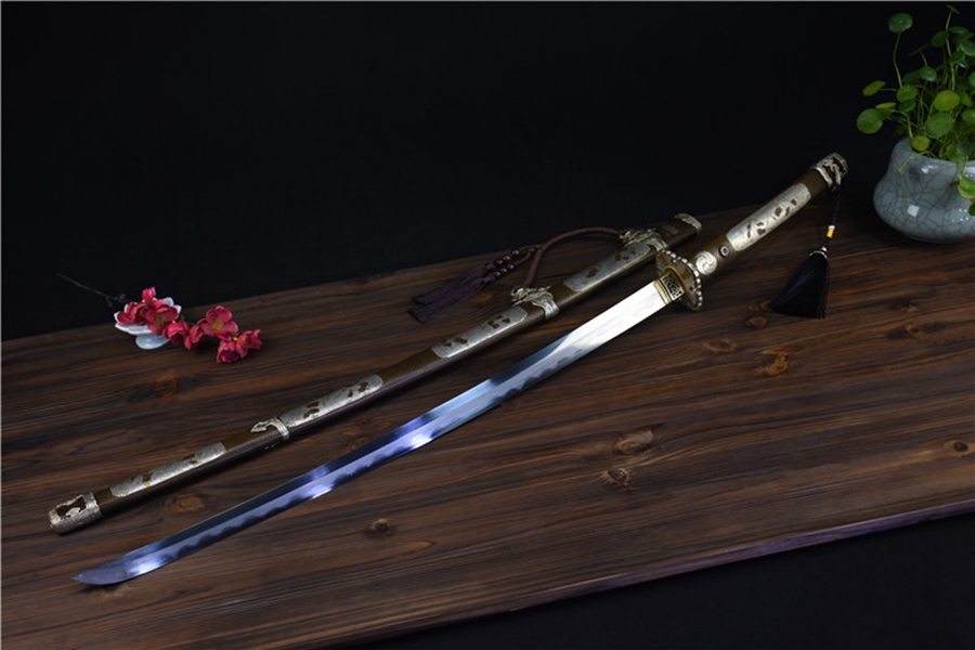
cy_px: 325
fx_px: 1097
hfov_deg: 47.9
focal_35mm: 40
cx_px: 488
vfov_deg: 33.0
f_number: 4
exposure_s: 1/40
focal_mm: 27
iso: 100
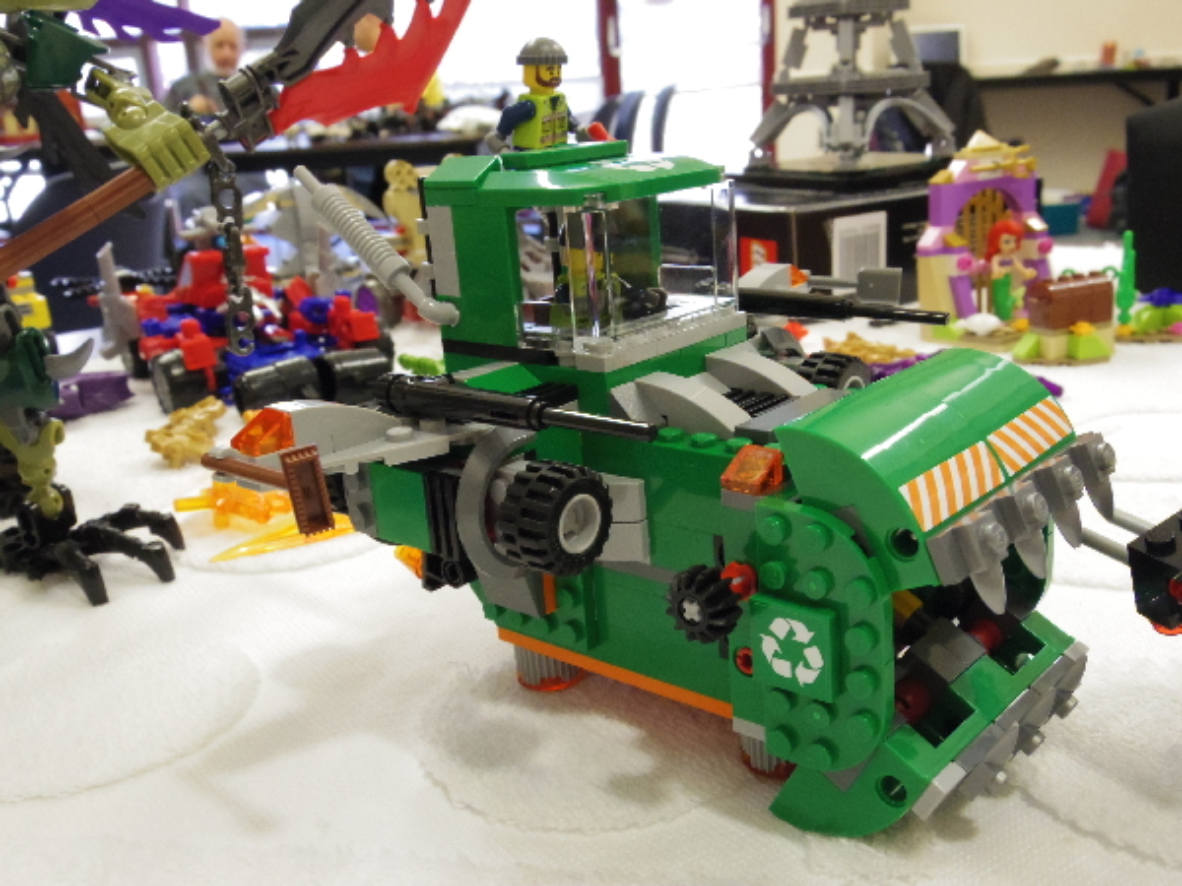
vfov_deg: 40.7
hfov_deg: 52.6
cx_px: 591
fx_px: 1195
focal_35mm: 35
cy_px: 443
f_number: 4.5
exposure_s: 1/60
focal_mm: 6.3
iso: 1000
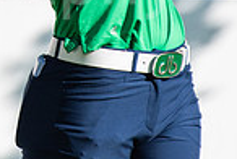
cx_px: -29
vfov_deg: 0.5
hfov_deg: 0.7
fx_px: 19612
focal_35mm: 2973
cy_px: -98
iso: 800
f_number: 6.3
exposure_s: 1/2500
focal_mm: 500
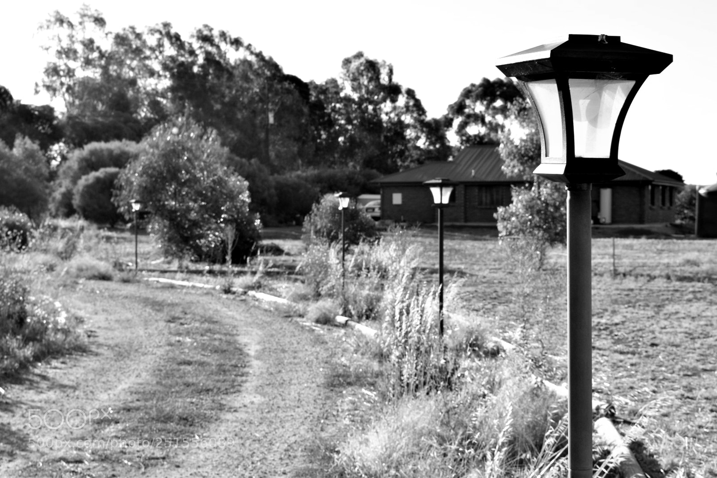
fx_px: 1374
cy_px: 239
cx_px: 358
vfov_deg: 19.7
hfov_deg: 29.2
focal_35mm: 69
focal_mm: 46
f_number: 16
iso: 100
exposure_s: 1/30
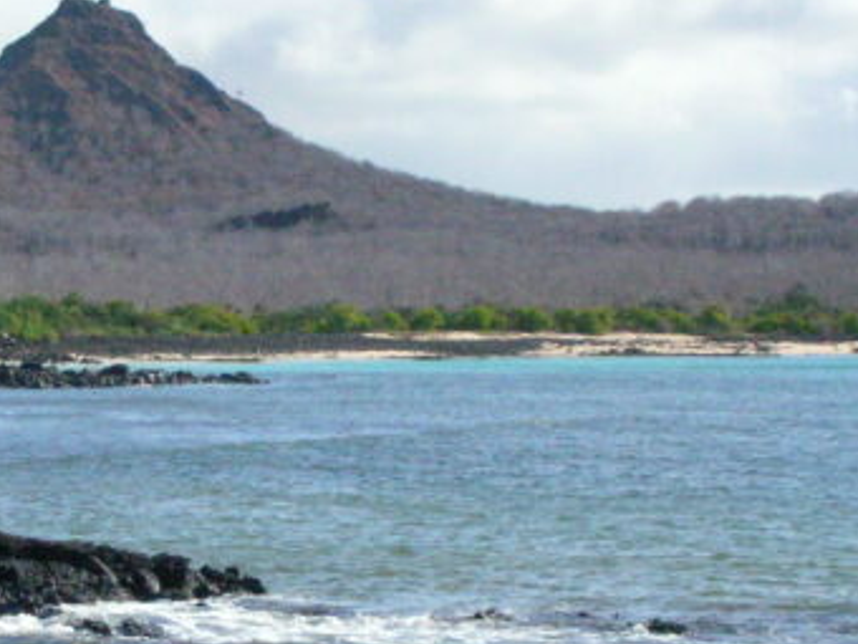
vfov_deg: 9.0
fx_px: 4090
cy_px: 455
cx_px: 151
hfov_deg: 11.9
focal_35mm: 165
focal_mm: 12.2
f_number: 12.4
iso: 400
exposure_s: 1/350
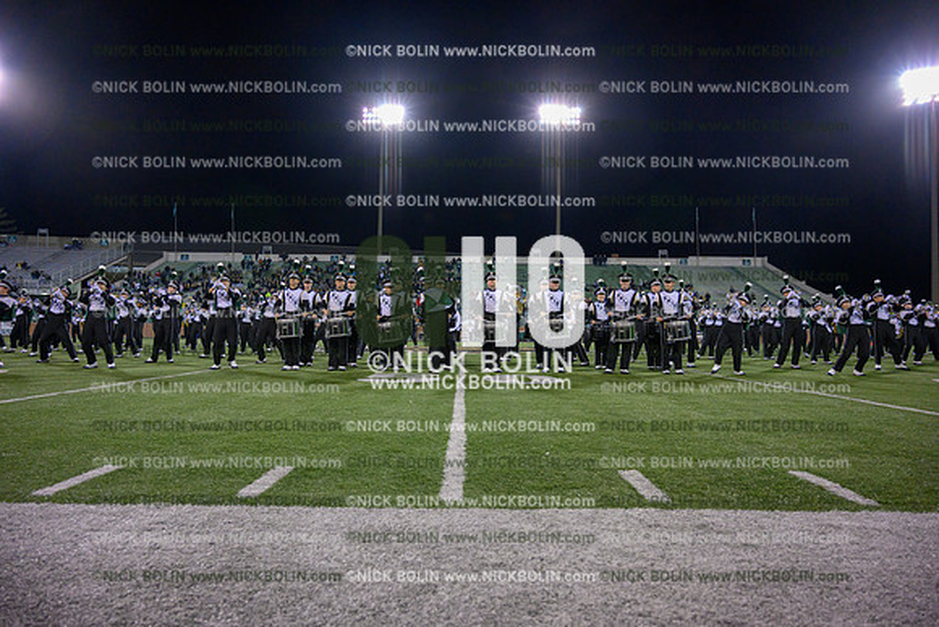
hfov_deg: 73.7
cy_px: 314
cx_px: 470
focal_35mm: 24
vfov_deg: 53.2
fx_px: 626
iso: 5000
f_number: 4
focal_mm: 24
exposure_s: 1/1000
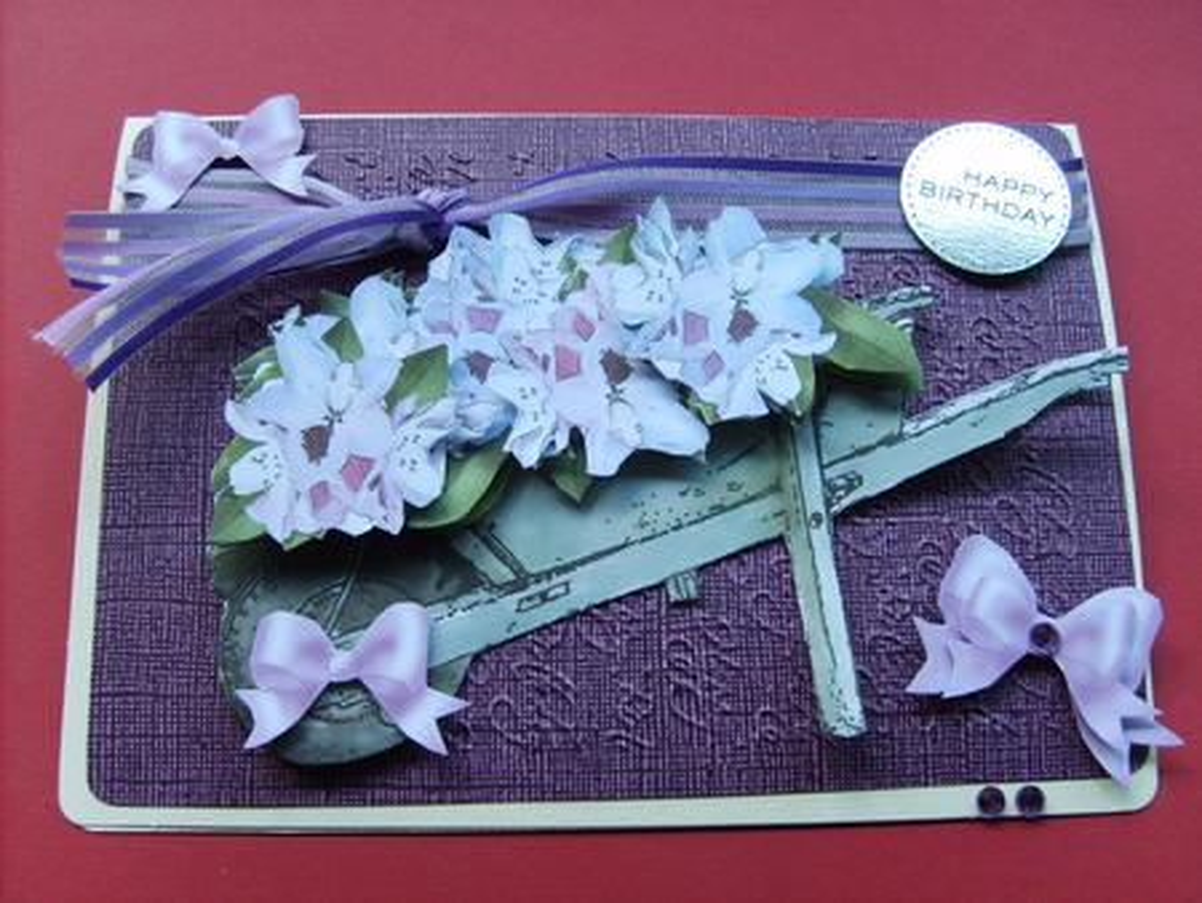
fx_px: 1216
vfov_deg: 40.7
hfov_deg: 52.6
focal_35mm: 35
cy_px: 452
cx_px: 601
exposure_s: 1/90
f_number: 2.8
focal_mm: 5.8
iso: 50
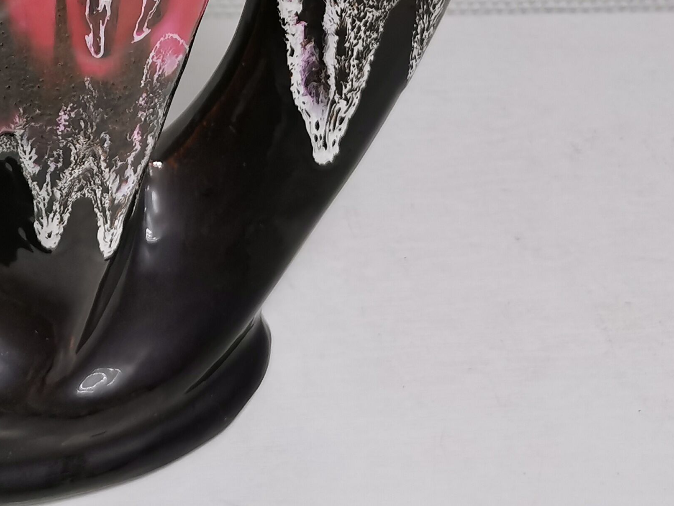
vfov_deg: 18.4
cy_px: -59
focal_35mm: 77
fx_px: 1499
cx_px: 5
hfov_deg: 24.2
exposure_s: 1/100
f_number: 1.8
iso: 200
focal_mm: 5.58
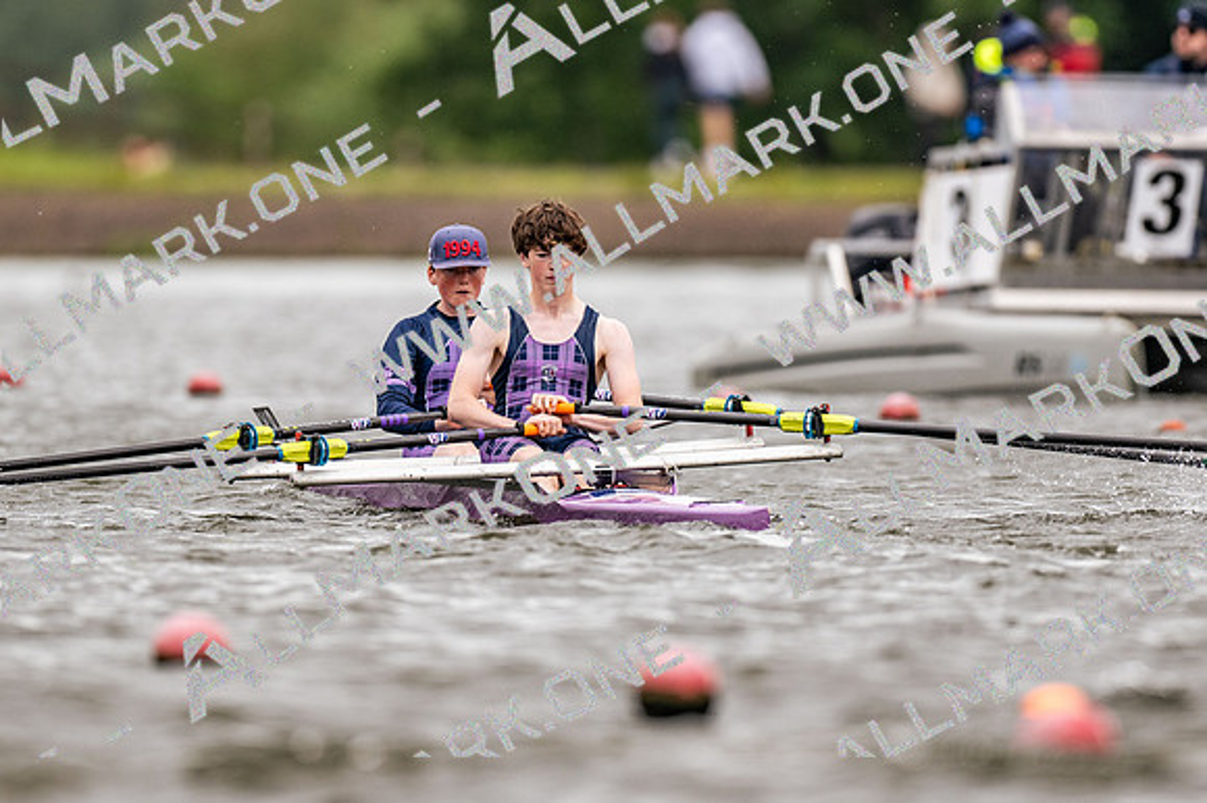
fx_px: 30157
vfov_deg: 1.5
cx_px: 604
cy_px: 402
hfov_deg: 2.3
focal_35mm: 900
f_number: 4
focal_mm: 600
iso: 320
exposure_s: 1/2500
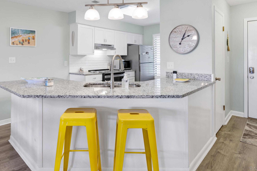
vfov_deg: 54.4
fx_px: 162
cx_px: 110
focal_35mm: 23
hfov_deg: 76.3
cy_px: 55
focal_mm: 15.5
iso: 400
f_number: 11
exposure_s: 1/4
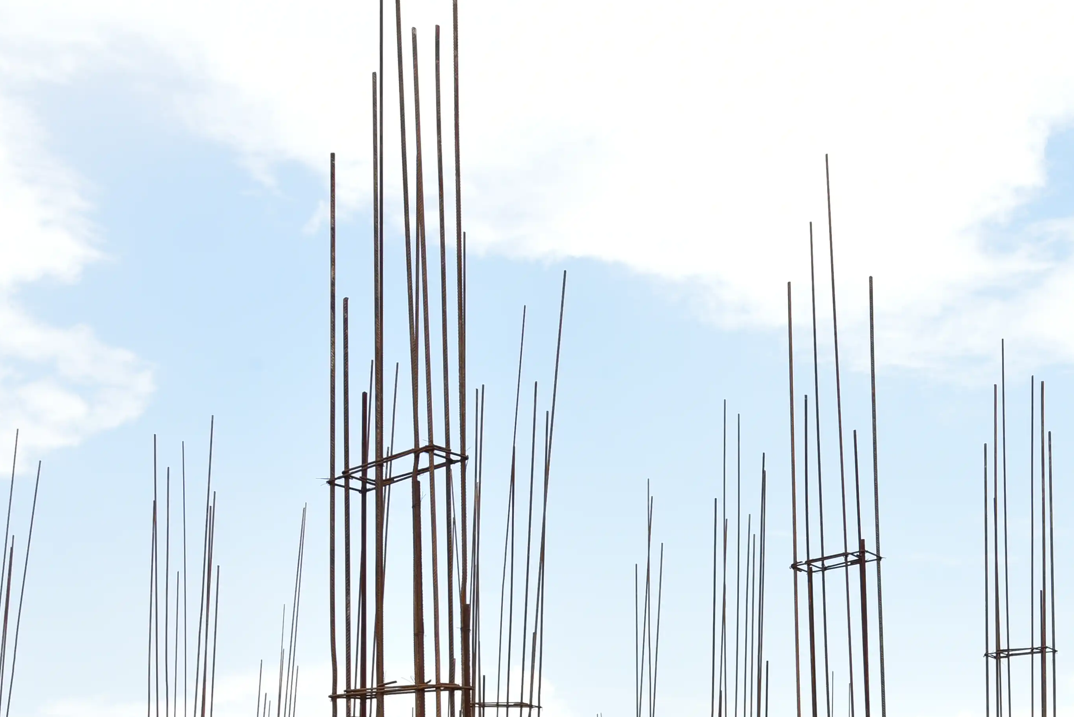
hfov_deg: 36.5
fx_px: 1582
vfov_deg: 24.2
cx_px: 829
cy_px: 741
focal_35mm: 53
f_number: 10
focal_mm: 24
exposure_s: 1/160
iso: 400
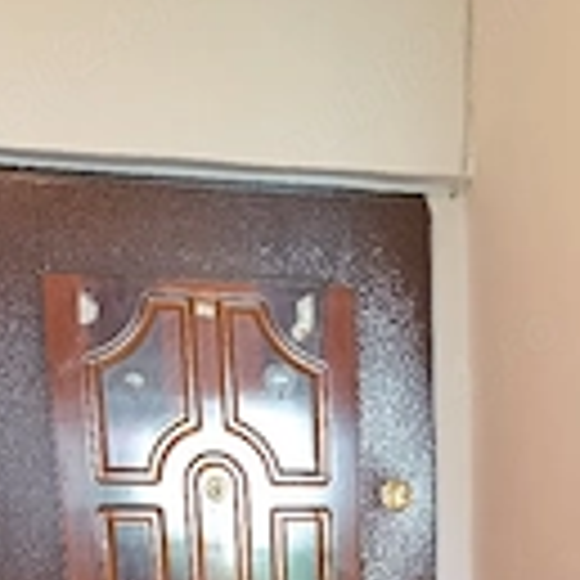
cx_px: 504
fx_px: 1251
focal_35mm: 66
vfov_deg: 22.3
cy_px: 823
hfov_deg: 25.4
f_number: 1.88
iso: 449
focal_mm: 5.59
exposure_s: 1/50.3
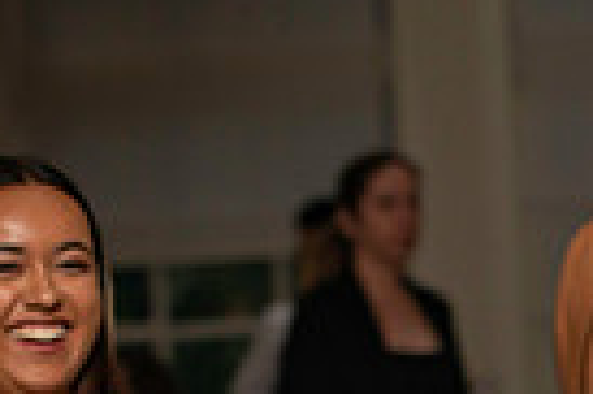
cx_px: 892
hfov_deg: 6.8
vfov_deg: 4.6
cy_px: 684
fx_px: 4886
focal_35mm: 297
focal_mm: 70
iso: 640
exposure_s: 1/125
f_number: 2.8
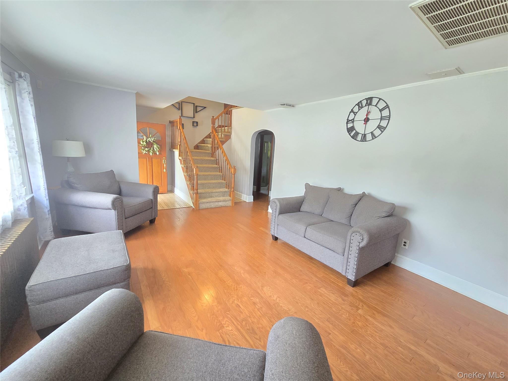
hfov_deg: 106.2
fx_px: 191
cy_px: 190
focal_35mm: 13
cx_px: 254
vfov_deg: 89.9
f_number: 2.2
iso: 800
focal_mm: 2.2
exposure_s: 1/60
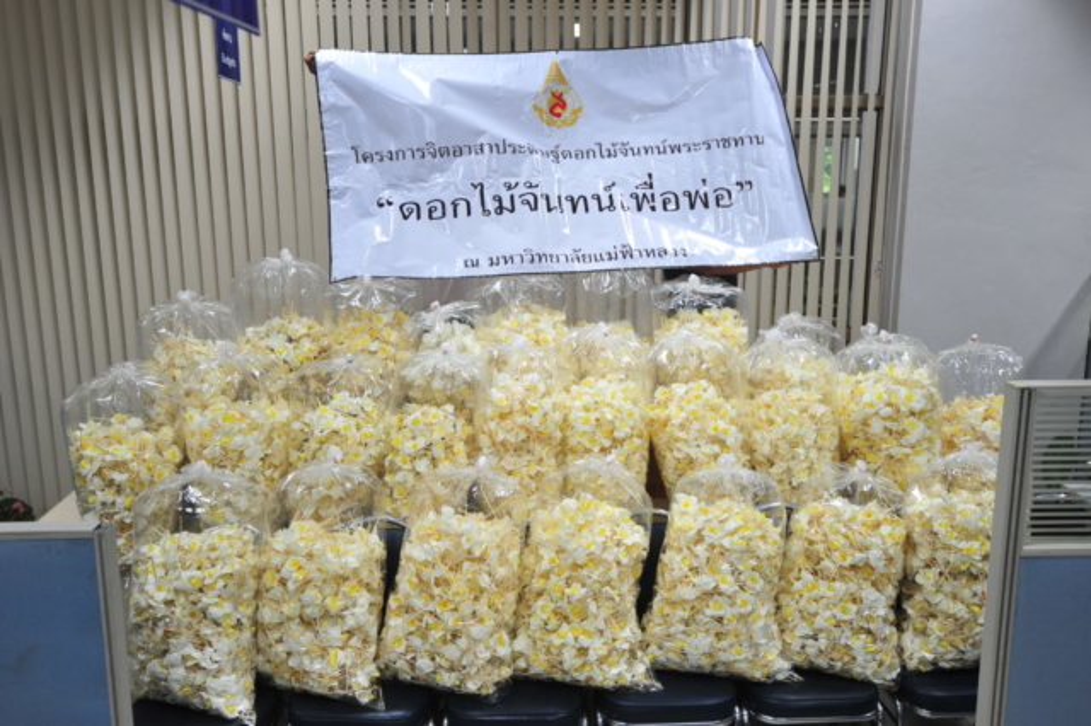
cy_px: 363
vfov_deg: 41.1
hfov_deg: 58.7
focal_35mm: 32
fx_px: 969
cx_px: 546
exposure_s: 1/60
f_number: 4
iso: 400
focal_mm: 32
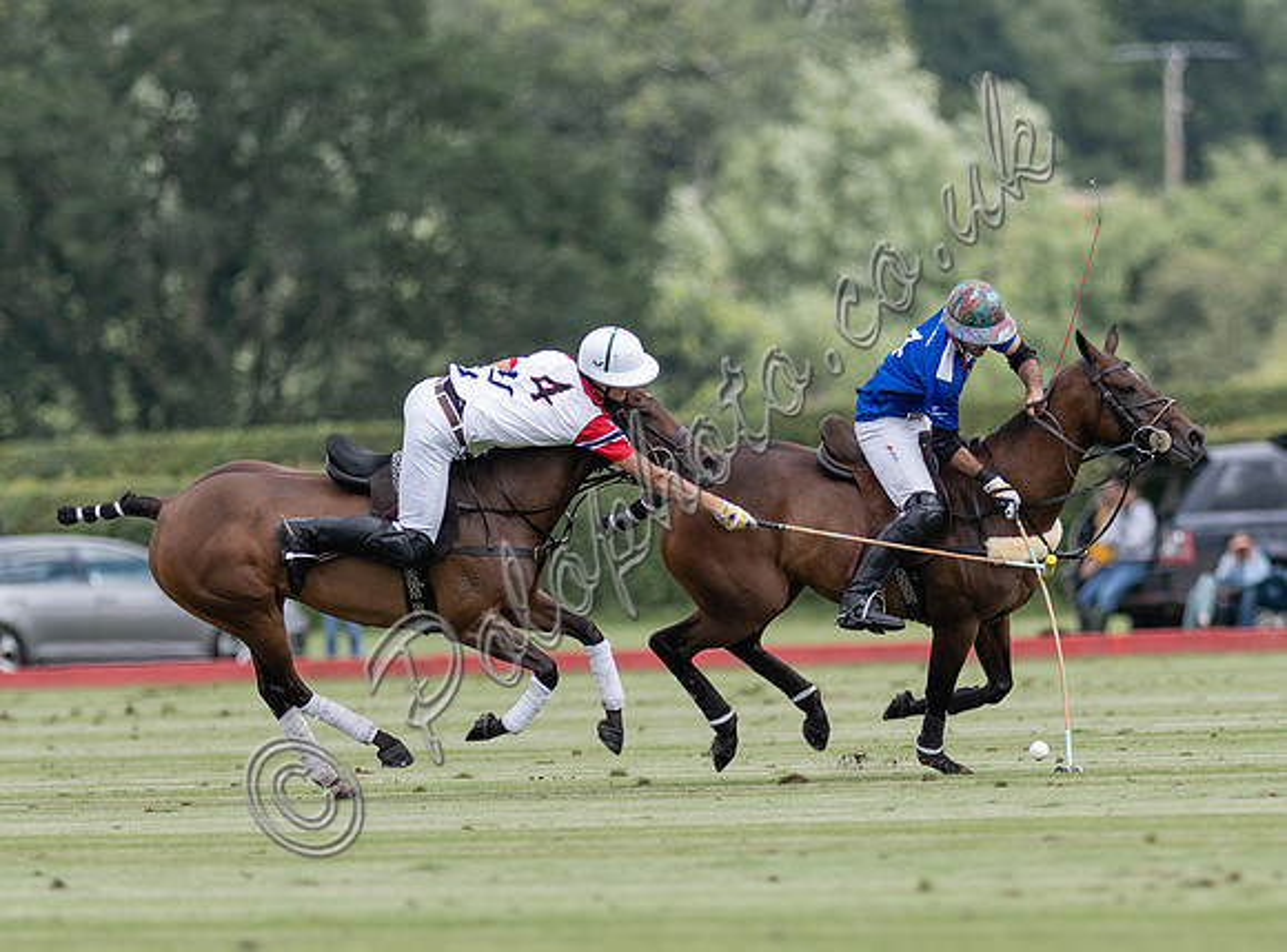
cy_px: 644
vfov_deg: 2.1
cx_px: 870
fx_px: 26493
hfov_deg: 2.8
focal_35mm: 716
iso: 400
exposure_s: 1/5000
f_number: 2.8
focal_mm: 300
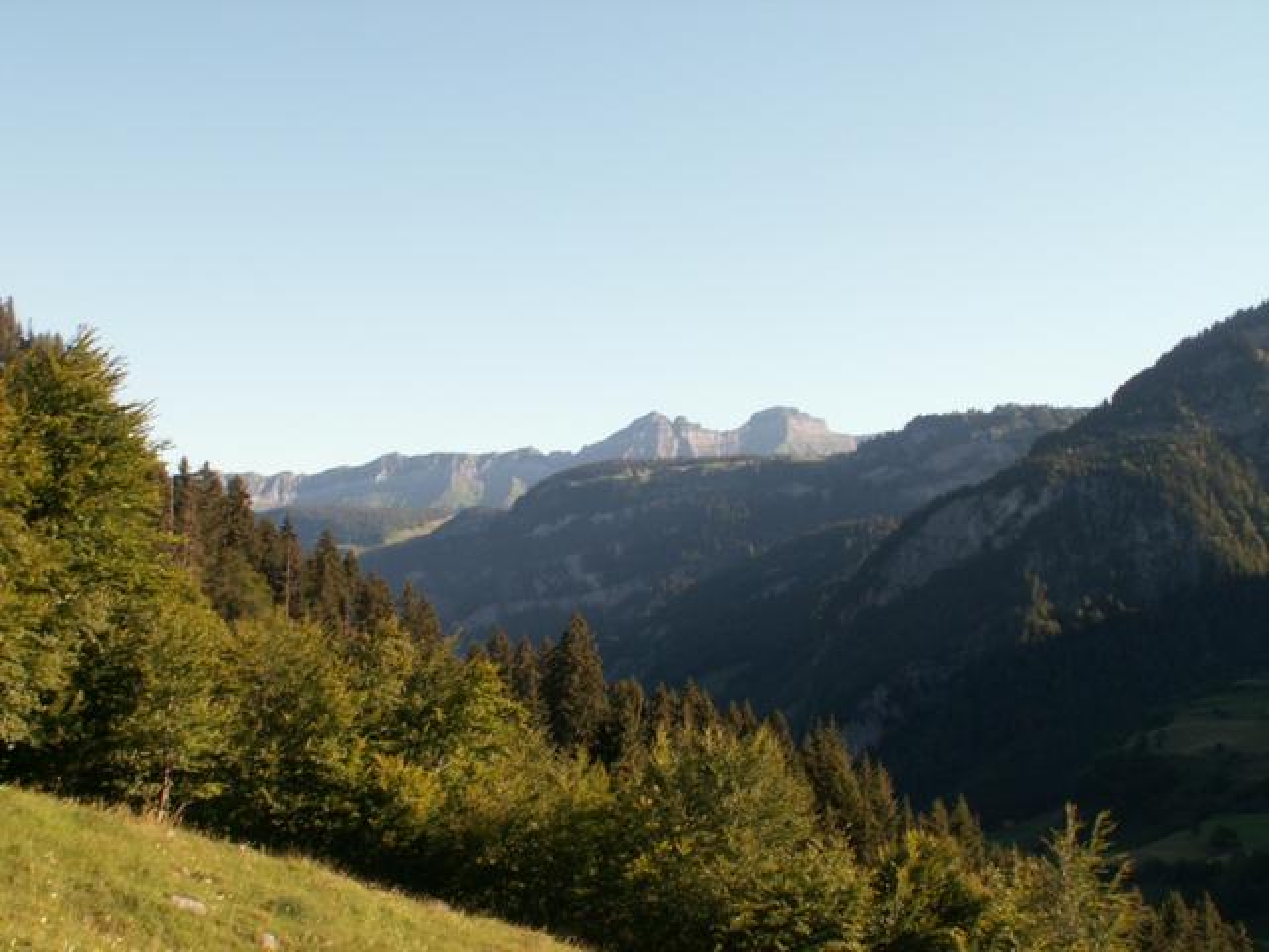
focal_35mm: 40
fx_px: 1466
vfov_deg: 36.0
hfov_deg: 46.8
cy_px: 476
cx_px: 634
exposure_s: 1/50
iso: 50
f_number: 8
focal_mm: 6.59
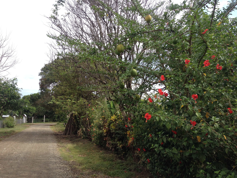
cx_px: 118
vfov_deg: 40.7
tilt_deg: +5.1
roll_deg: +0.2
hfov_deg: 52.6
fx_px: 240
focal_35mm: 35
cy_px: 89
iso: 50
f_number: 2.4
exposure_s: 1/736
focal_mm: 4.28
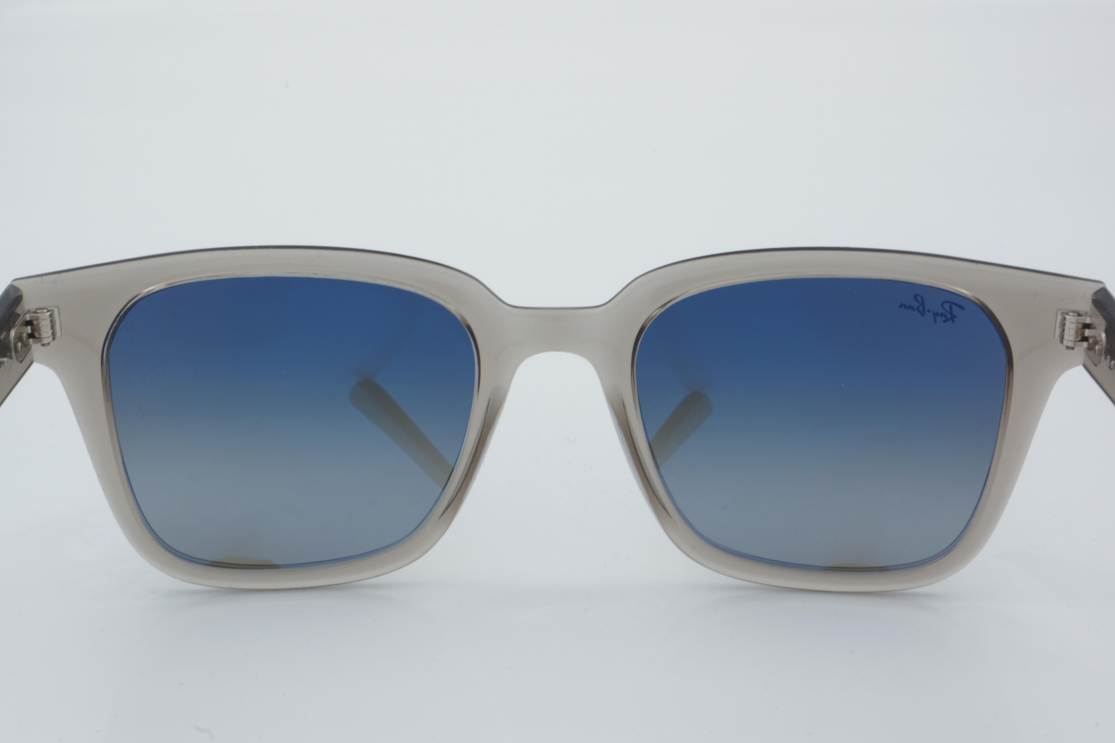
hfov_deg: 33.4
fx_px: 1858
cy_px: 372
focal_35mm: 60
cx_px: 558
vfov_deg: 22.6
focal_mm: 40
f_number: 32
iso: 100
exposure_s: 1/4
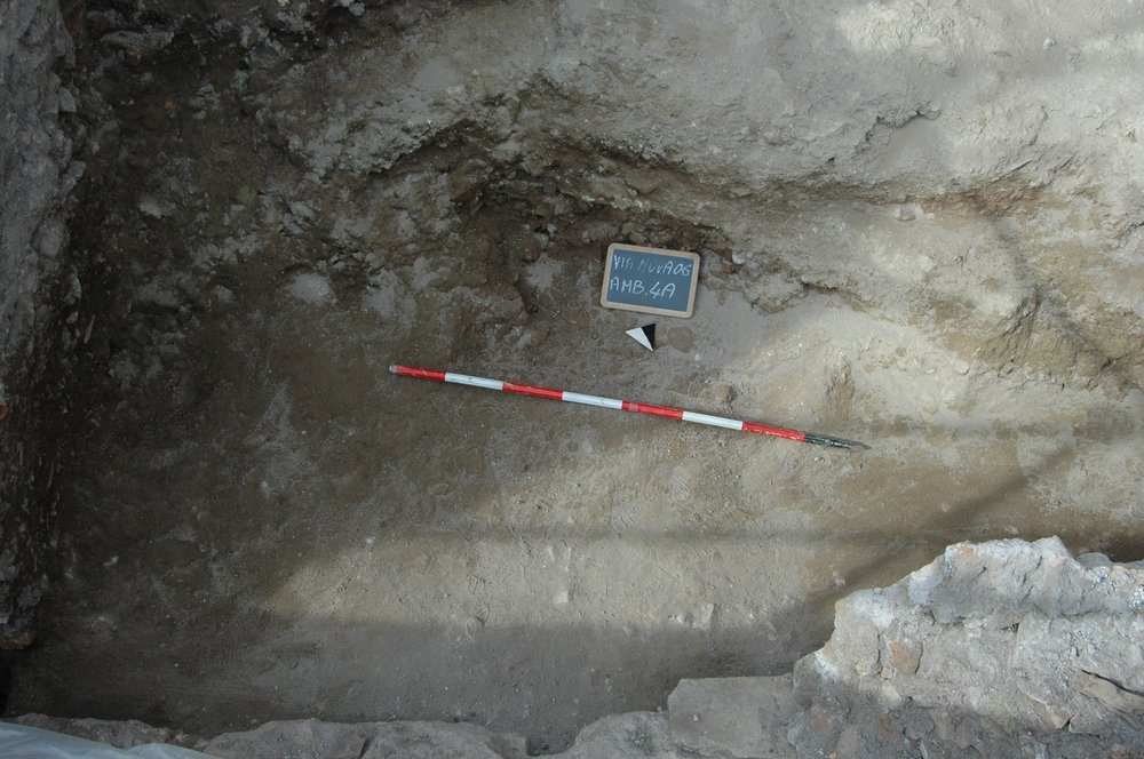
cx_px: 572
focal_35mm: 36
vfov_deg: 36.8
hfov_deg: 53.2
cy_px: 380
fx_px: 1143
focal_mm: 24
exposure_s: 1/200
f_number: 7.1
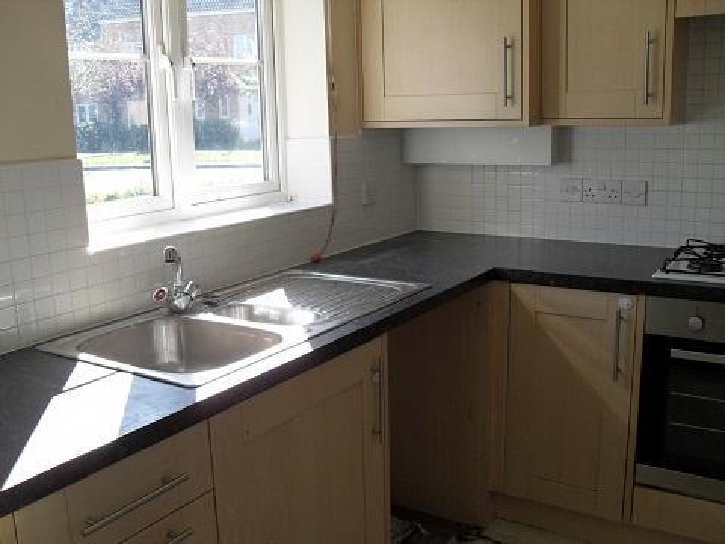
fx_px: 733
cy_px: 272
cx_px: 362
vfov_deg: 40.7
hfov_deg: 52.6
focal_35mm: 35
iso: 100
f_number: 2.8
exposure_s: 1/125
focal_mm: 6.2
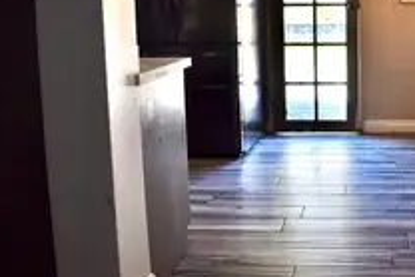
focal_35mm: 52
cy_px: 93
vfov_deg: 25.9
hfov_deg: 35.7
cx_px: 379
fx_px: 600
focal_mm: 18
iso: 400
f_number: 4.5
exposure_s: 1/50
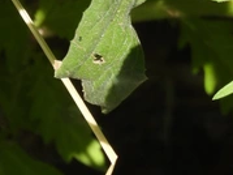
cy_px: 60
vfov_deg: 0.4
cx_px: -52
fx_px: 22910
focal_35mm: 3406
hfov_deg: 0.6
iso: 100
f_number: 5.6
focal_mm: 170
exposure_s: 1/250
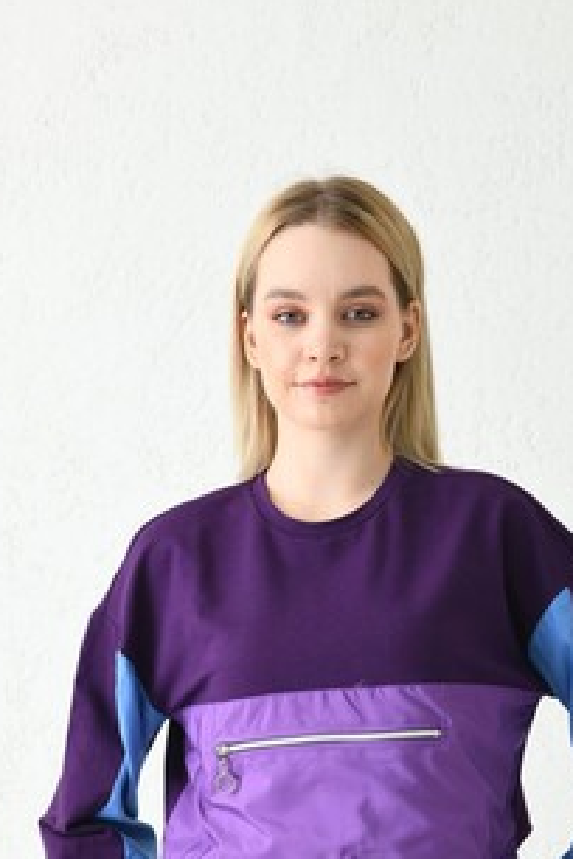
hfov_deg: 12.9
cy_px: 651
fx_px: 2531
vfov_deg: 19.1
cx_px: 329
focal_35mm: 106
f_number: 5.6
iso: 100
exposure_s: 1/160
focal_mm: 60
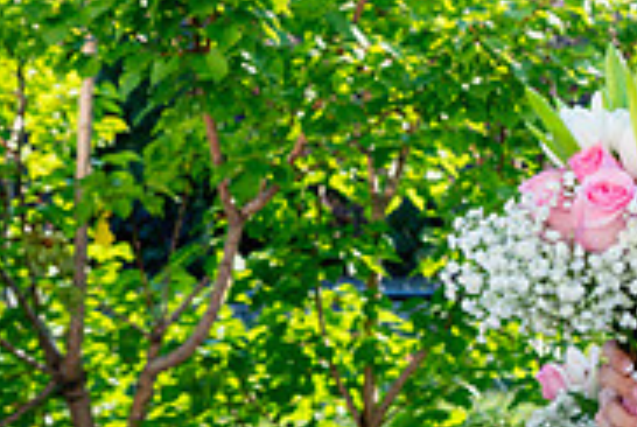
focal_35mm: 89
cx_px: 973
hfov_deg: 19.6
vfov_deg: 15.4
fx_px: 1577
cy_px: 292
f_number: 3.5
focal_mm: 28
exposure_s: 1/500
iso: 200
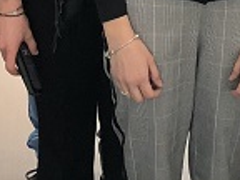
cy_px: -178
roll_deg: -1.7
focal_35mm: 157
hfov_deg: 12.5
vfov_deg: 8.9
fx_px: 1089
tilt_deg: -13.0
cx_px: 182
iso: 40
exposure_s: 1/25
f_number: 1.8
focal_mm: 3.99
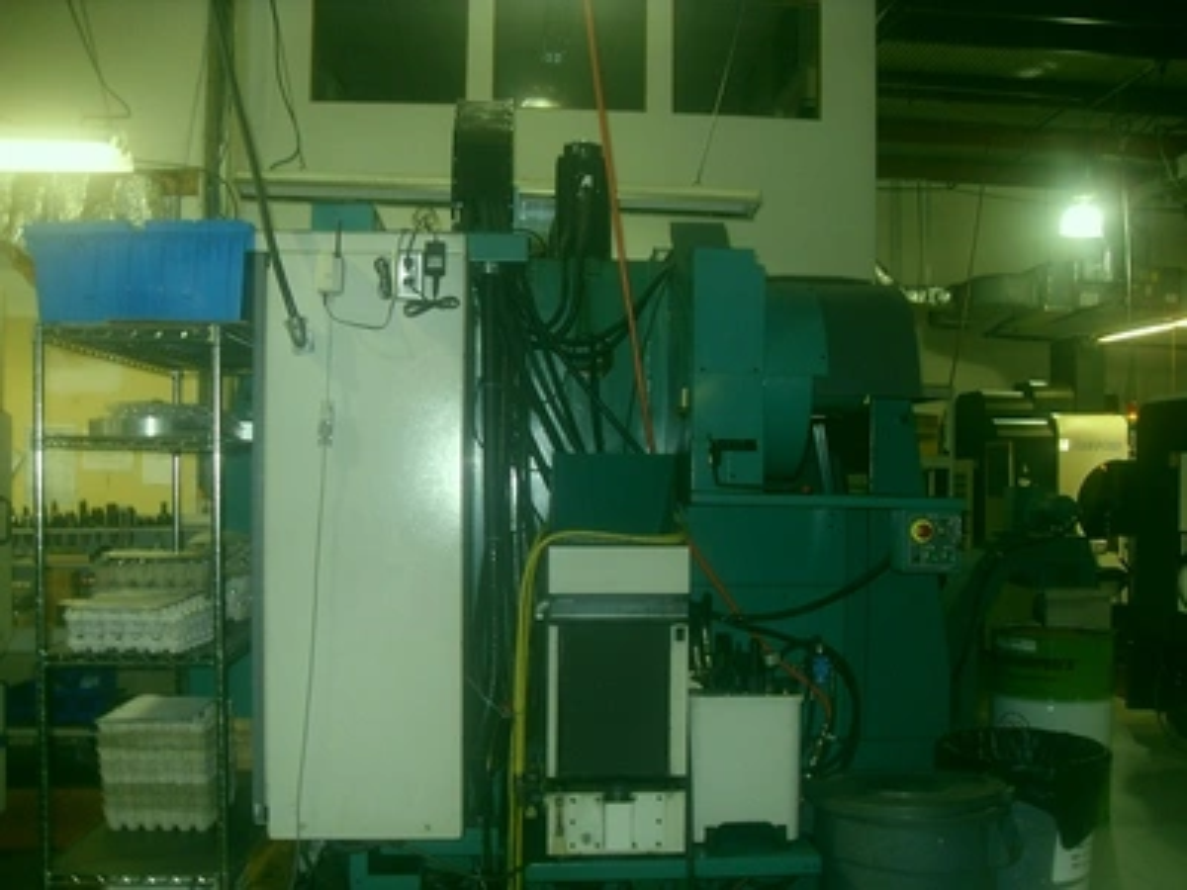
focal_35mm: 34
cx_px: 594
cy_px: 445
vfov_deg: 41.8
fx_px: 1166
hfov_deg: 54.0
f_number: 2.8
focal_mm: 6.3
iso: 100
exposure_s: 1/45
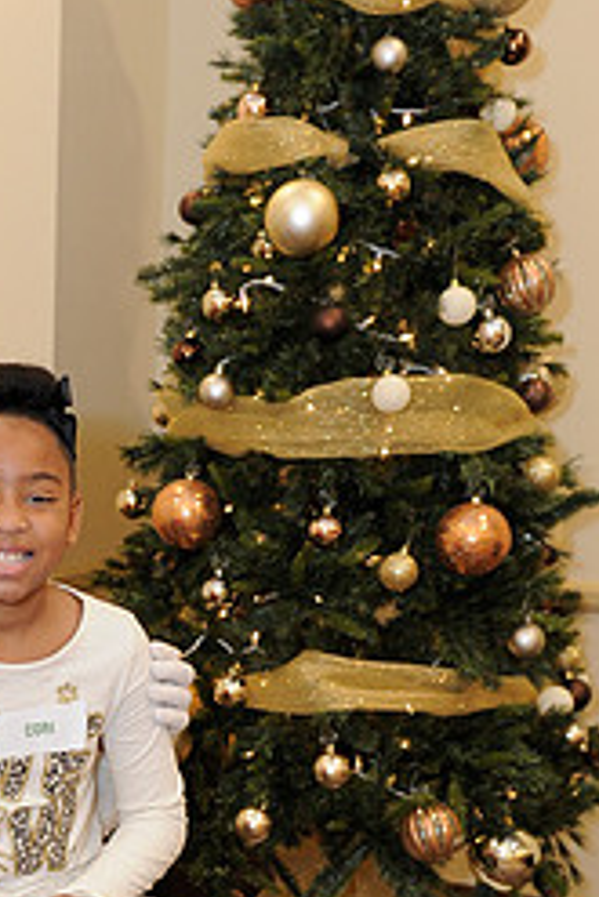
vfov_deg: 28.8
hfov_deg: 19.4
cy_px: 752
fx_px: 1695
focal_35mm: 68
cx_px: -22
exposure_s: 1/100
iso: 1600
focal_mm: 29
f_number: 4
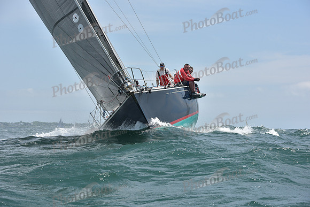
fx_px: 878
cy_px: 104
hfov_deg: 20.0
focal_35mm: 102
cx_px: 155
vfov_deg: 13.4
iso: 250
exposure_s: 1/1250
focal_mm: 102
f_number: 7.1
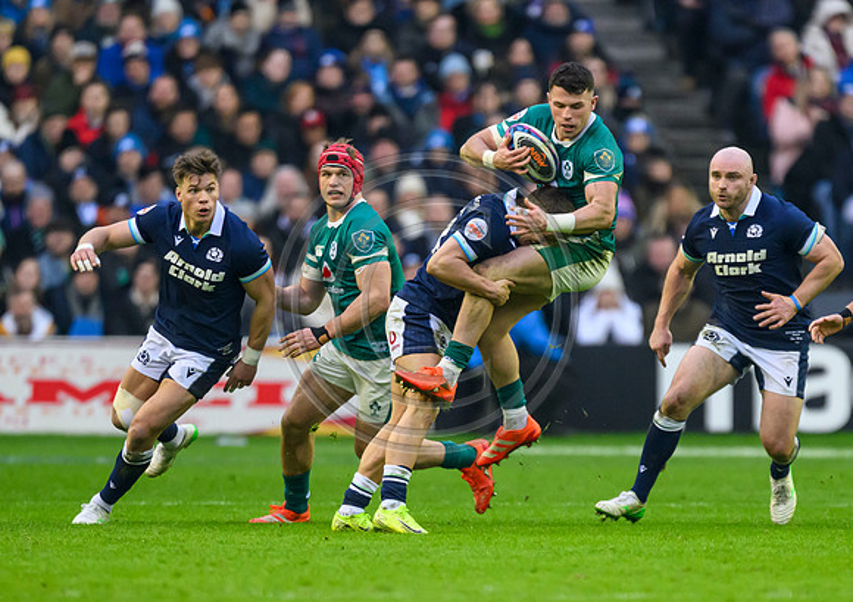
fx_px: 22141
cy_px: 458
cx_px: 523
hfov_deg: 2.2
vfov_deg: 1.6
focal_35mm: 918
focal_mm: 560
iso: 4000
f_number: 4
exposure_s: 1/1250
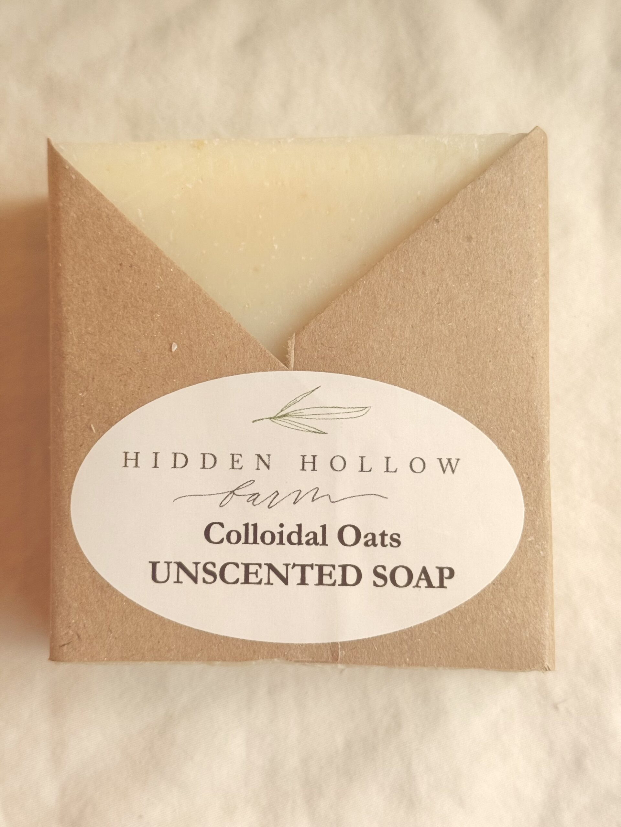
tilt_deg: -81.0
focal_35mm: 48
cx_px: 310
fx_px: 1148
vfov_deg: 39.7
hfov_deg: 30.3
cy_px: 414
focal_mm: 6.76
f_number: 1.78
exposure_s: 1/60
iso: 125
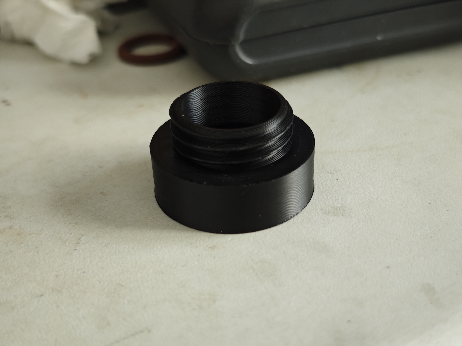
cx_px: 231
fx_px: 614
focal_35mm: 46
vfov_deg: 31.5
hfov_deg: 41.2
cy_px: 173
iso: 320
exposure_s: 1/100
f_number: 1.42
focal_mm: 6.68
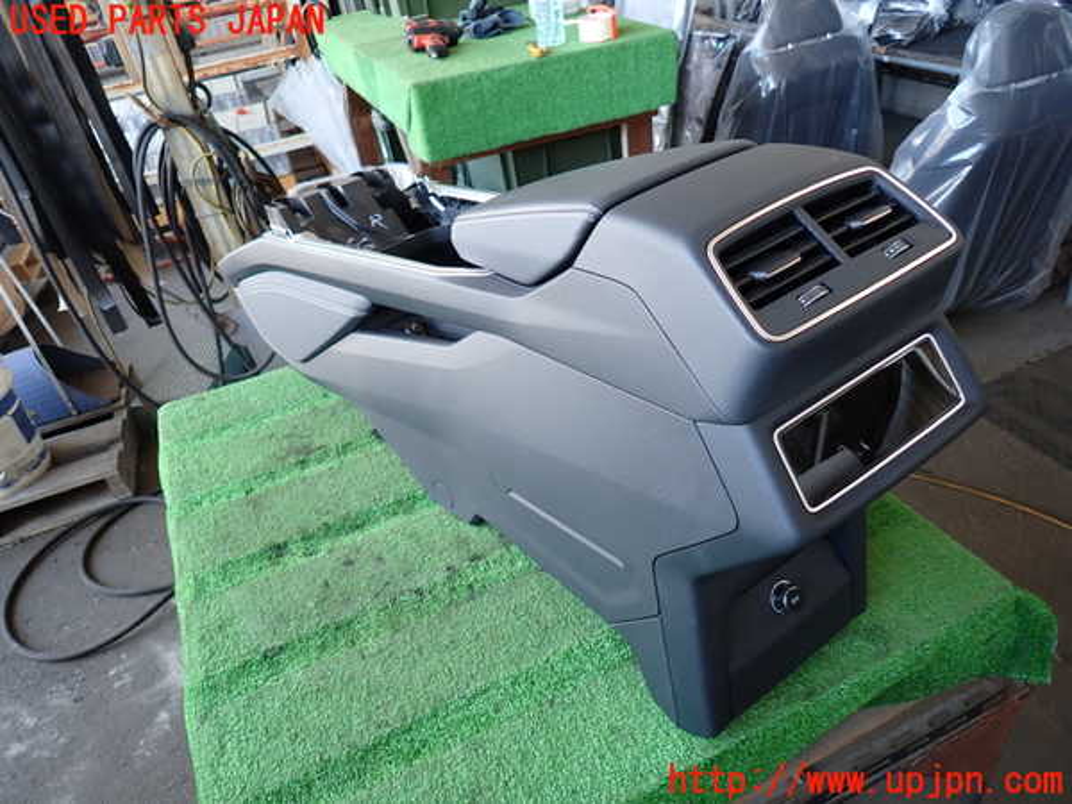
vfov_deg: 54.9
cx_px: 536
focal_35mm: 25
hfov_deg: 69.4
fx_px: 774
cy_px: 402
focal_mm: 4.5
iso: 200
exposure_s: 1/60
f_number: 2
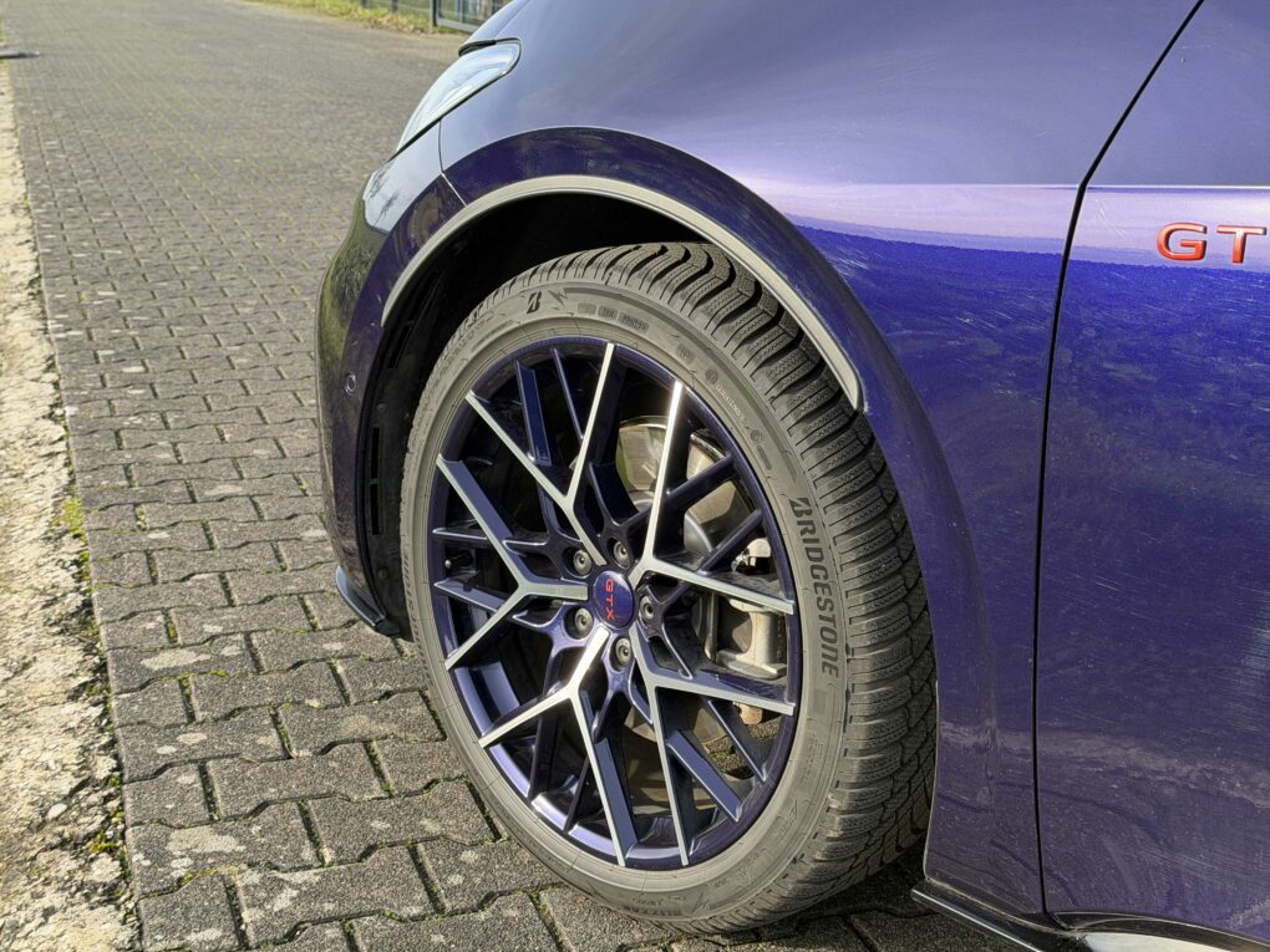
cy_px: 476
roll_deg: -2.2
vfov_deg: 30.3
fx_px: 1761
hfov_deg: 39.7
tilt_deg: -16.3
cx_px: 635
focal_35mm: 48
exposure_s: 1/885
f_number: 1.78
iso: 80
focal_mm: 6.76
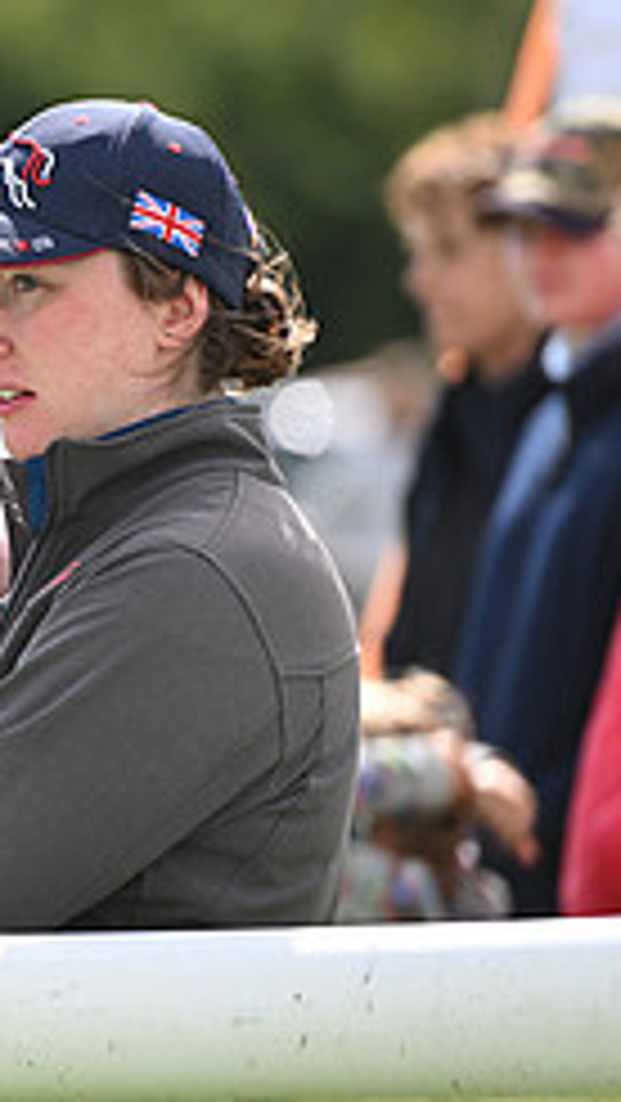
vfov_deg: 4.4
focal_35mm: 496
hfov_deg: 2.4
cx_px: -549
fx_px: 14505
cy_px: 425
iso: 220
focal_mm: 200
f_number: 3.5
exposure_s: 1/1250
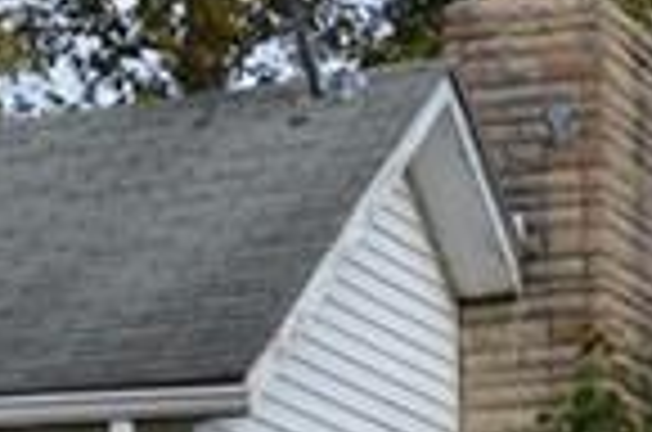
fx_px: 4608
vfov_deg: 5.3
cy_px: 630
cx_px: -670
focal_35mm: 255
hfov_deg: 7.7
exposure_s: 1/200
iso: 100
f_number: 7.1
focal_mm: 24
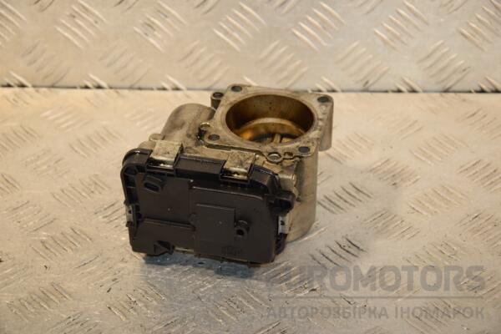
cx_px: 250
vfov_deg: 12.2
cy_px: 167
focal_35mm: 112
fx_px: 1566
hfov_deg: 18.2
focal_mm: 75
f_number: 6.3
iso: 800
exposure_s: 1/200
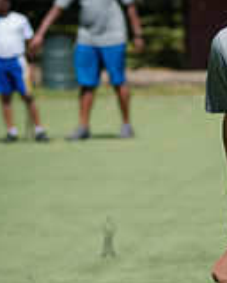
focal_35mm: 443
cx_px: 256
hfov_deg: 3.5
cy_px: 295
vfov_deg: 4.4
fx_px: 3720
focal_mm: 112
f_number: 4
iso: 200
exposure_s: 1/1600
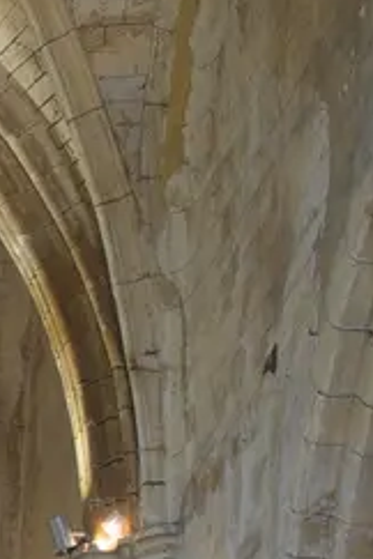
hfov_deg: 8.2
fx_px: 2378
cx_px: -536
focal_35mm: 153
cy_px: 631
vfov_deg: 13.1
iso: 400
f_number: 4
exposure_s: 1/30
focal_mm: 19.6
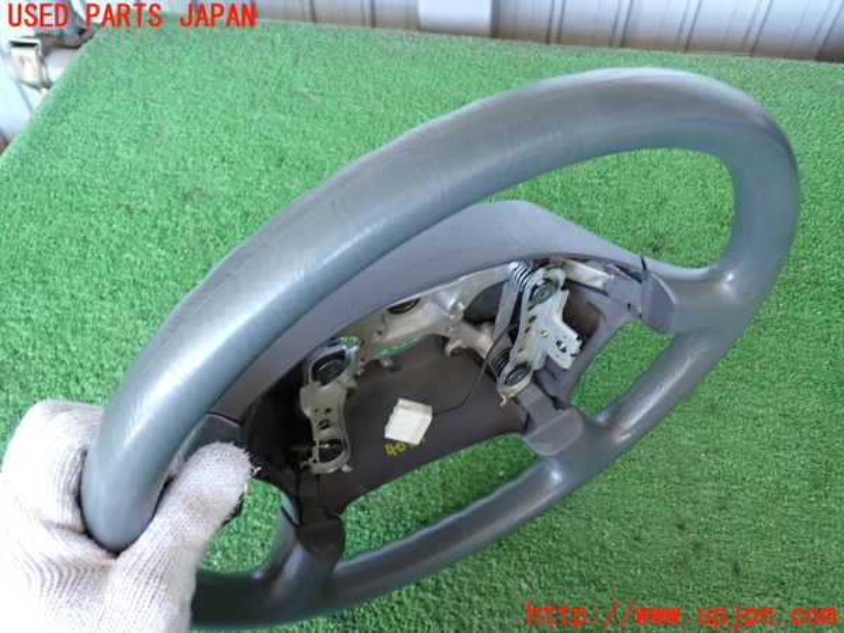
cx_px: 422
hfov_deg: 60.0
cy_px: 316
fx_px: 731
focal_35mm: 30
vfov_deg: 46.8
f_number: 2.3
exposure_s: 1/30
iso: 250
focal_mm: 5.4
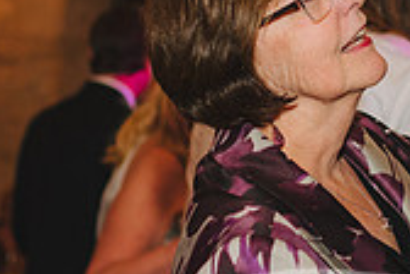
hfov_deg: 14.7
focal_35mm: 137
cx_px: 400
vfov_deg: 10.0
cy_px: 27
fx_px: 1560
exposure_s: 1/200
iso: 800
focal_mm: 35
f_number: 2.5
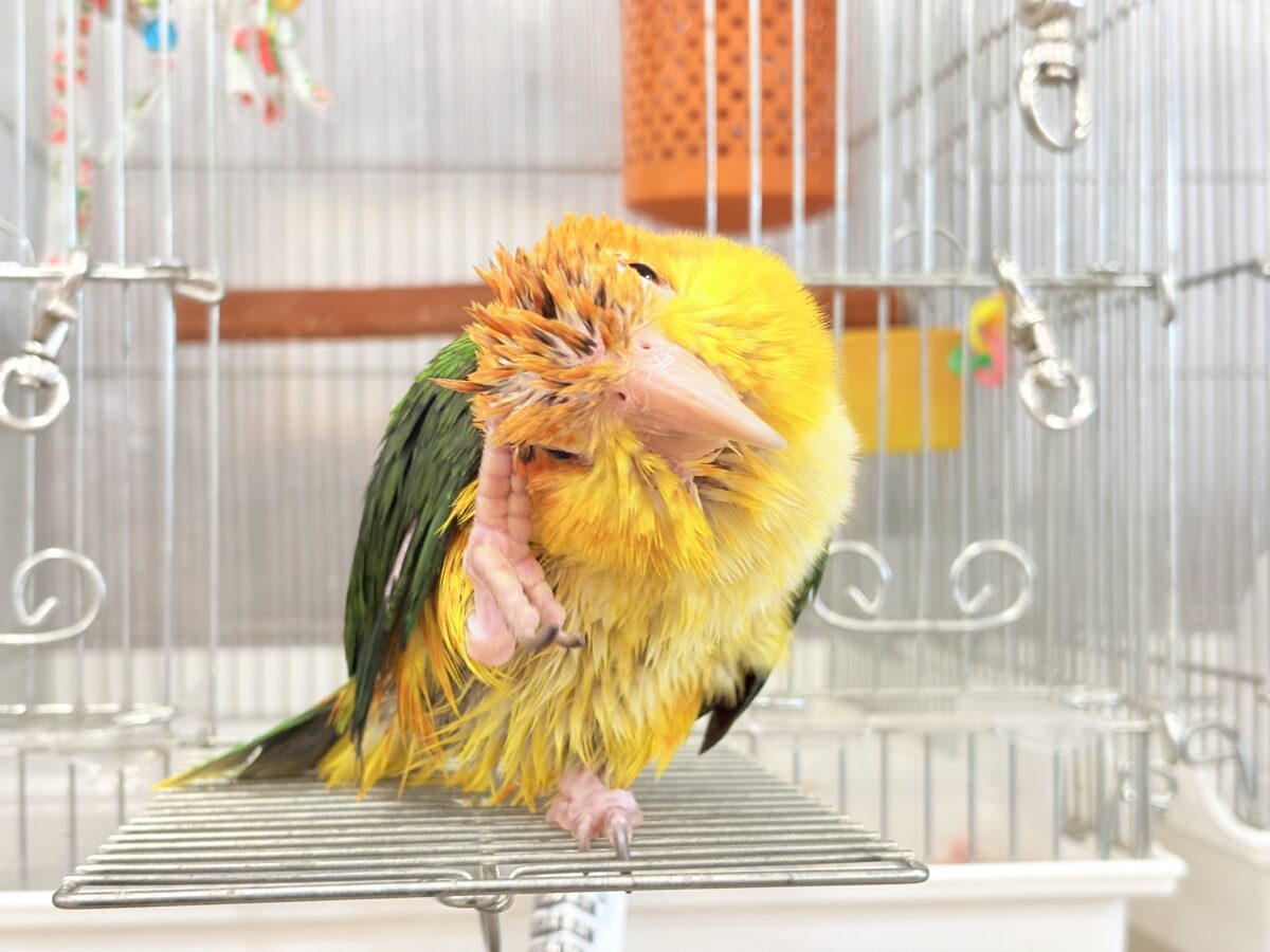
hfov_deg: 36.8
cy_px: 476
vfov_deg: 28.0
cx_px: 635
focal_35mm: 52
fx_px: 1908
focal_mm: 5.96
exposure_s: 1/50
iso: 125
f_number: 1.6
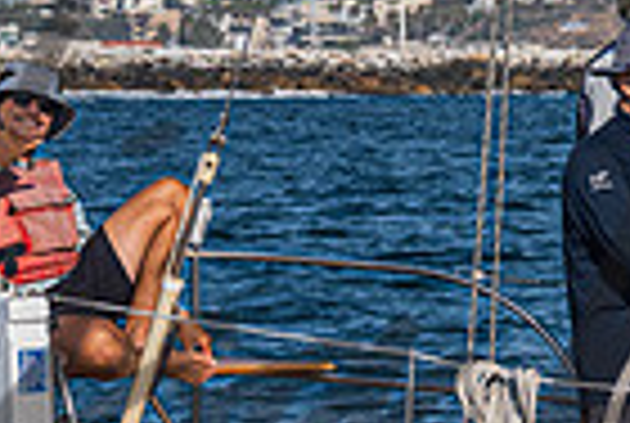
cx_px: 1123
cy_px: 39
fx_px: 5735
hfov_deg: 6.2
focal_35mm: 327
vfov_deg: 4.2
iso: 400
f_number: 6.3
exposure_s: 1/1600
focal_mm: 60
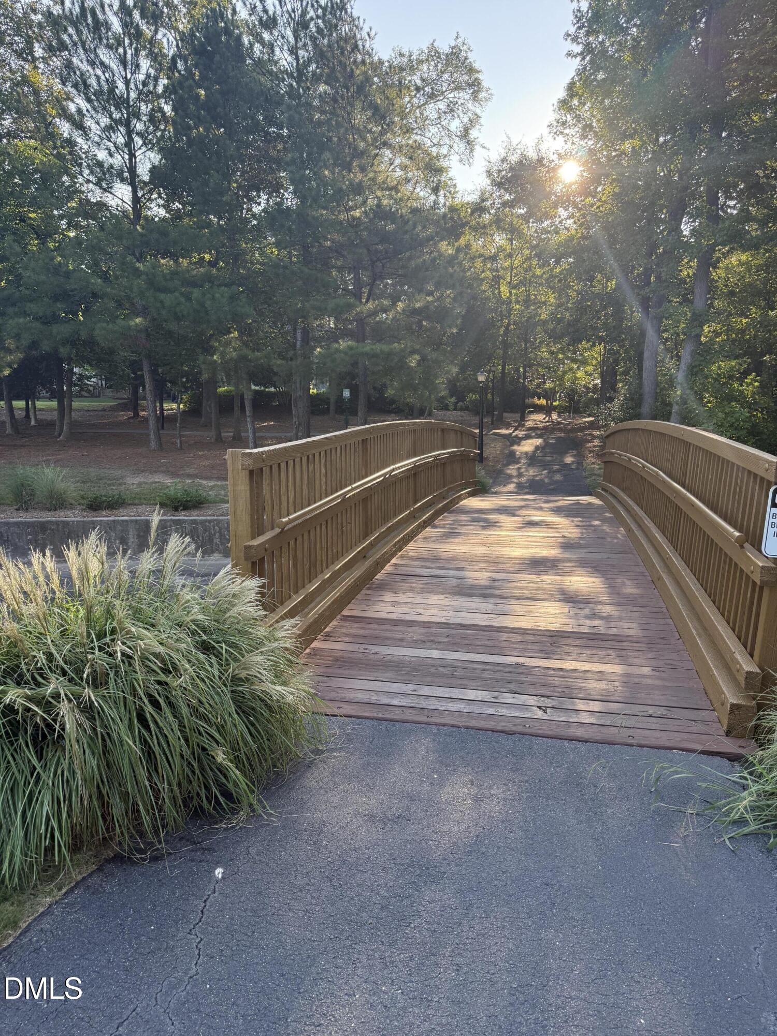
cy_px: 518
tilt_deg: -6.7
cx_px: 388
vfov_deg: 71.6
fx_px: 718
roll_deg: -1.0
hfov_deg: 56.8
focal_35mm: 24
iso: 100
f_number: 1.78
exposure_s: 1/702
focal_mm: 6.76
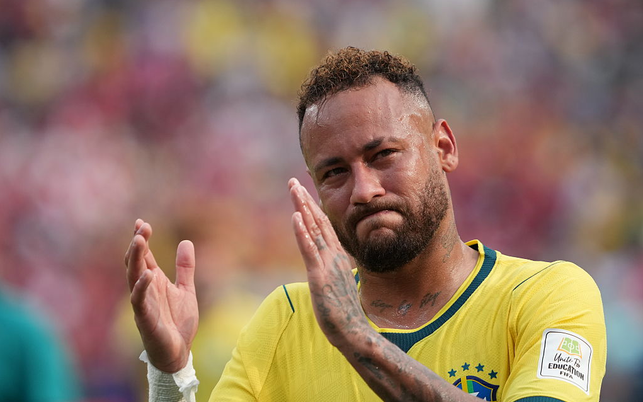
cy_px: 202
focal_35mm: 497
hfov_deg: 4.2
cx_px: 321
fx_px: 8709
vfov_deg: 2.6
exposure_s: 1/2000
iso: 800
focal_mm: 324.1
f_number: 4
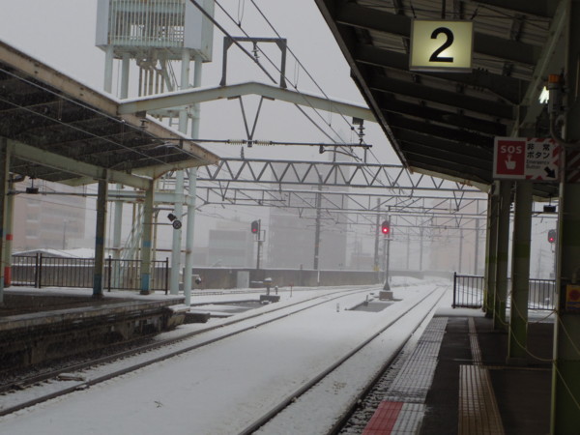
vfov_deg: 17.8
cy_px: 218
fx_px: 1391
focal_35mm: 83
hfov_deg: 23.6
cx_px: 290
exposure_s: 1/100
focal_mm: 15
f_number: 4.5
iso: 320
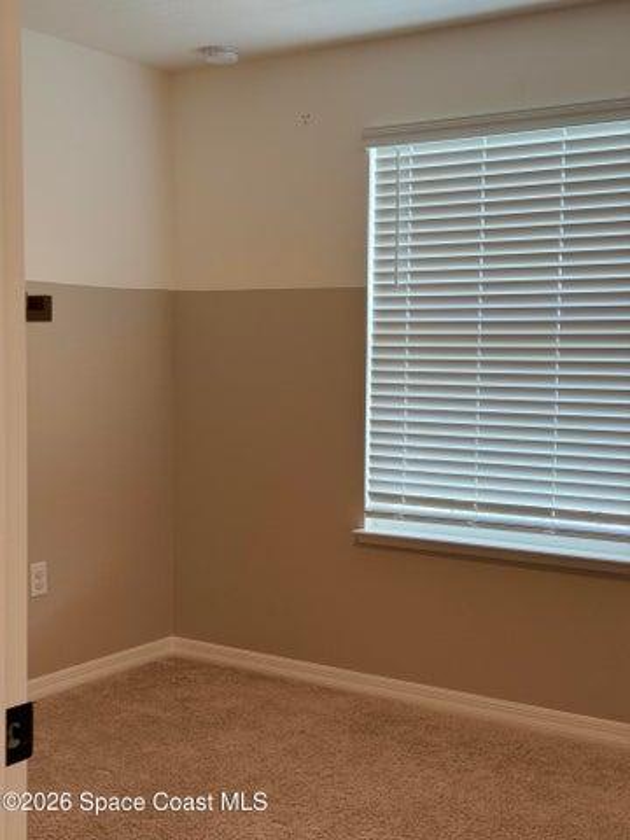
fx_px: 1165
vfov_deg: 39.7
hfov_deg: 30.3
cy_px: 420
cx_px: 315
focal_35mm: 48
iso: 80
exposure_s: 1/120
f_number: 1.78
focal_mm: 6.76
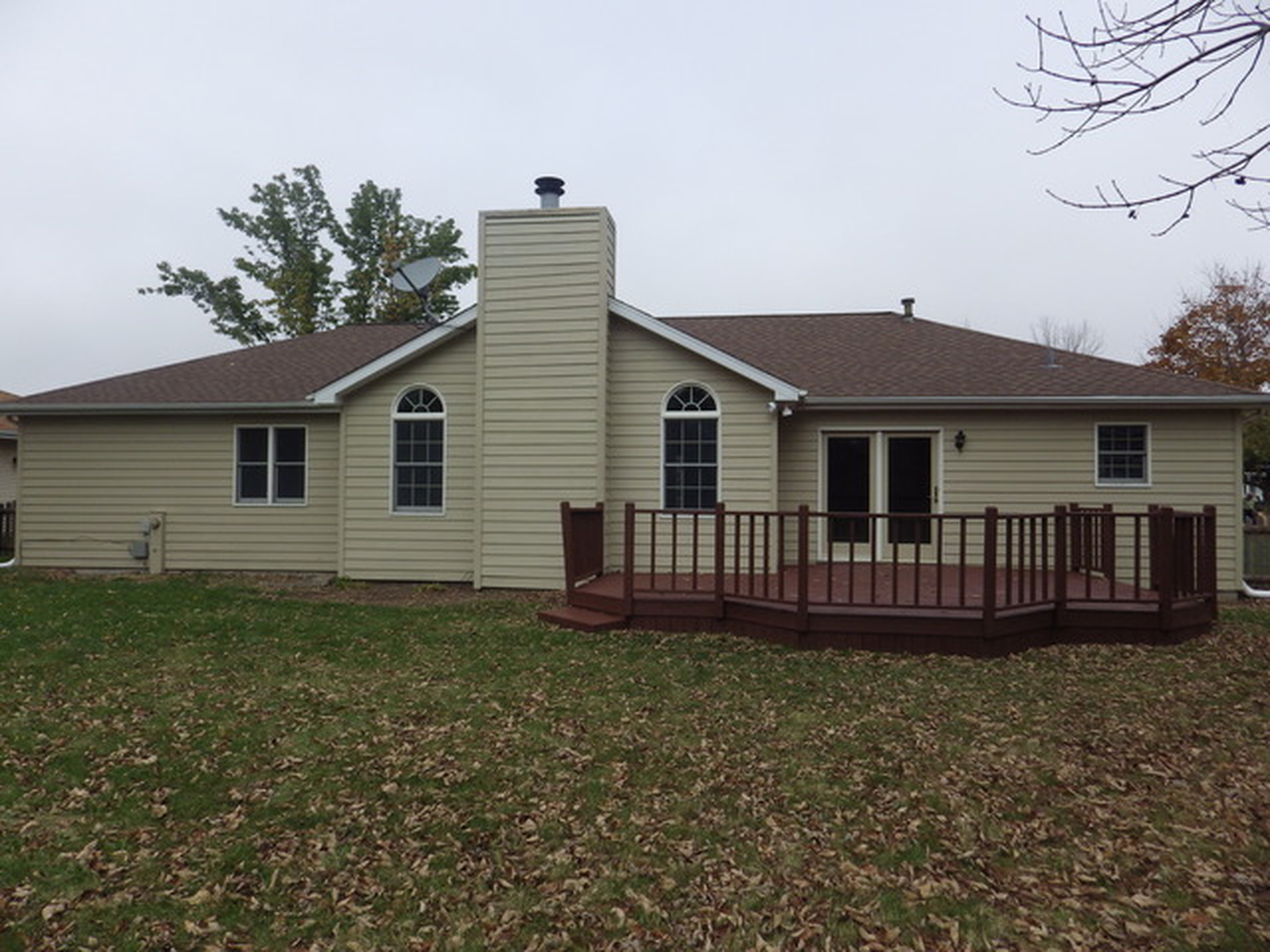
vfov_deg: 61.1
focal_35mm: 22
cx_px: 635
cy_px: 476
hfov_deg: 76.4
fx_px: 807
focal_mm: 4
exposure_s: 1/1000
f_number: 3.1
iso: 100
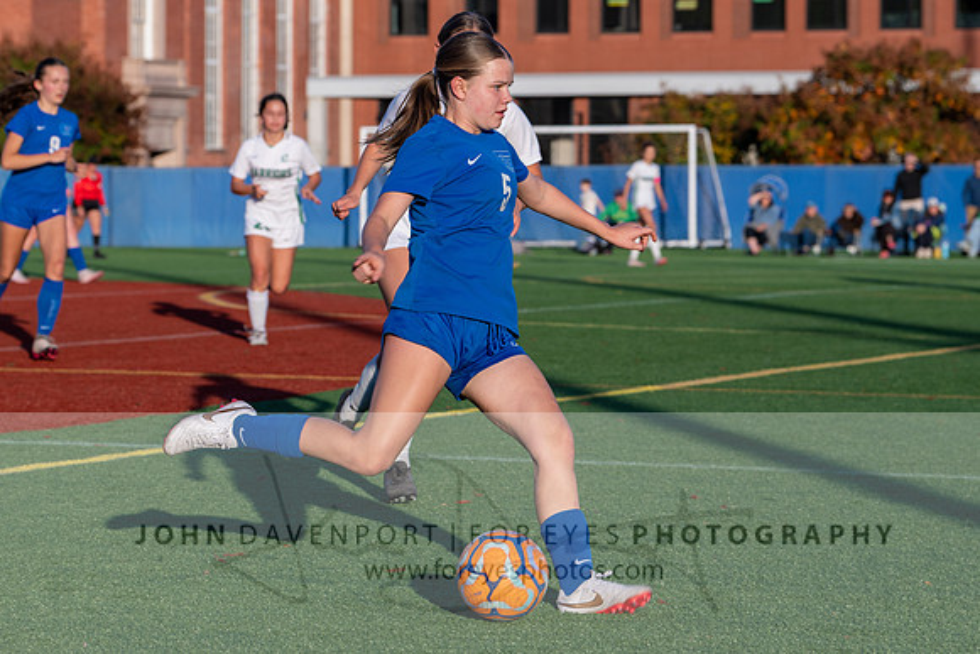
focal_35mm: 162
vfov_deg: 8.5
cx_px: 369
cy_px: 273
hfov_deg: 12.7
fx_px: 4403
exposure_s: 1/500
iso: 180
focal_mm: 110
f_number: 5.6
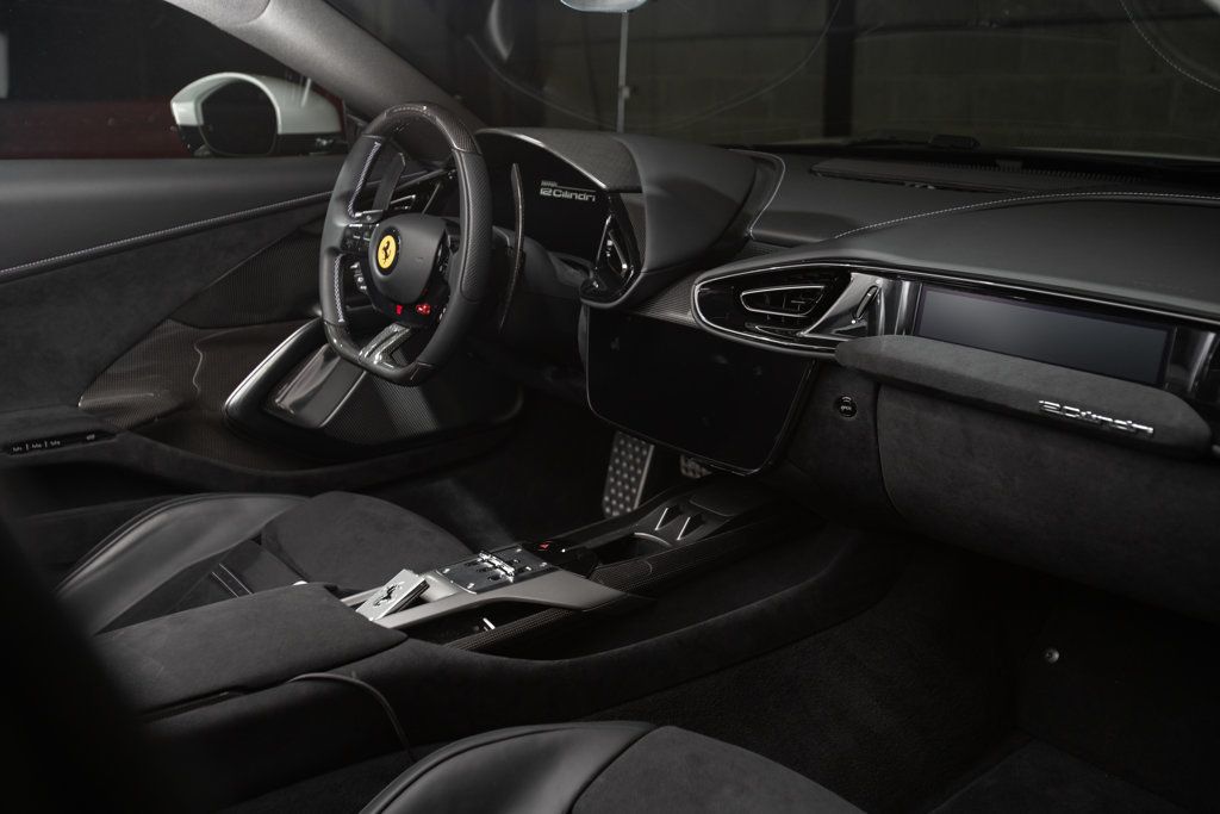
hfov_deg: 54.4
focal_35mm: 35
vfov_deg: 37.9
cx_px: 610
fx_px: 1186
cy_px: 407
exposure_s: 1/160
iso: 640
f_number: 3.5
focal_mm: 35
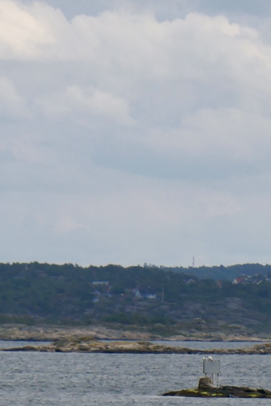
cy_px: 203
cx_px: -18
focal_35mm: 600
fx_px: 6772
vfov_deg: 3.4
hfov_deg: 2.3
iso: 200
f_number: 8
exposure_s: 1/1000
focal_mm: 76.8
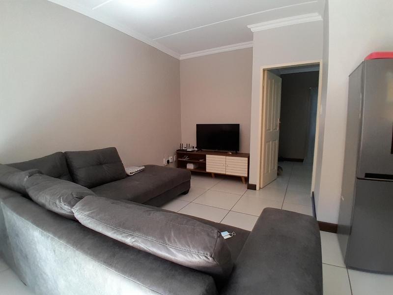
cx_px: 196
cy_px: 148
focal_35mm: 17
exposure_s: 1/50
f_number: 2.2
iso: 100
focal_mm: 1.46
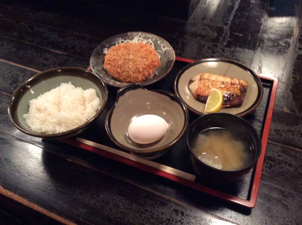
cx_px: 151
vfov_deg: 44.1
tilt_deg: -48.6
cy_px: 112
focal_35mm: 32
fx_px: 279
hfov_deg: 56.9
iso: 250
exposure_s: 1/20
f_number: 2.4
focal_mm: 3.3
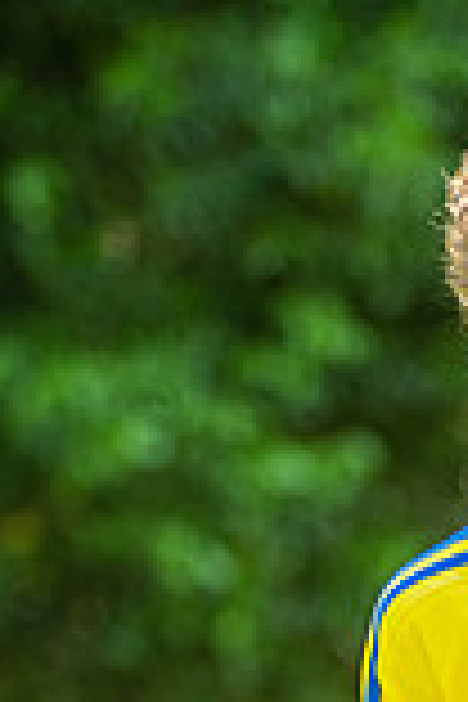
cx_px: 616
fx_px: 10139
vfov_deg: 4.0
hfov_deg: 2.6
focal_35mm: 520
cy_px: 927
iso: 250
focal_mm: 120
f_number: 3.2
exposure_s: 1/800
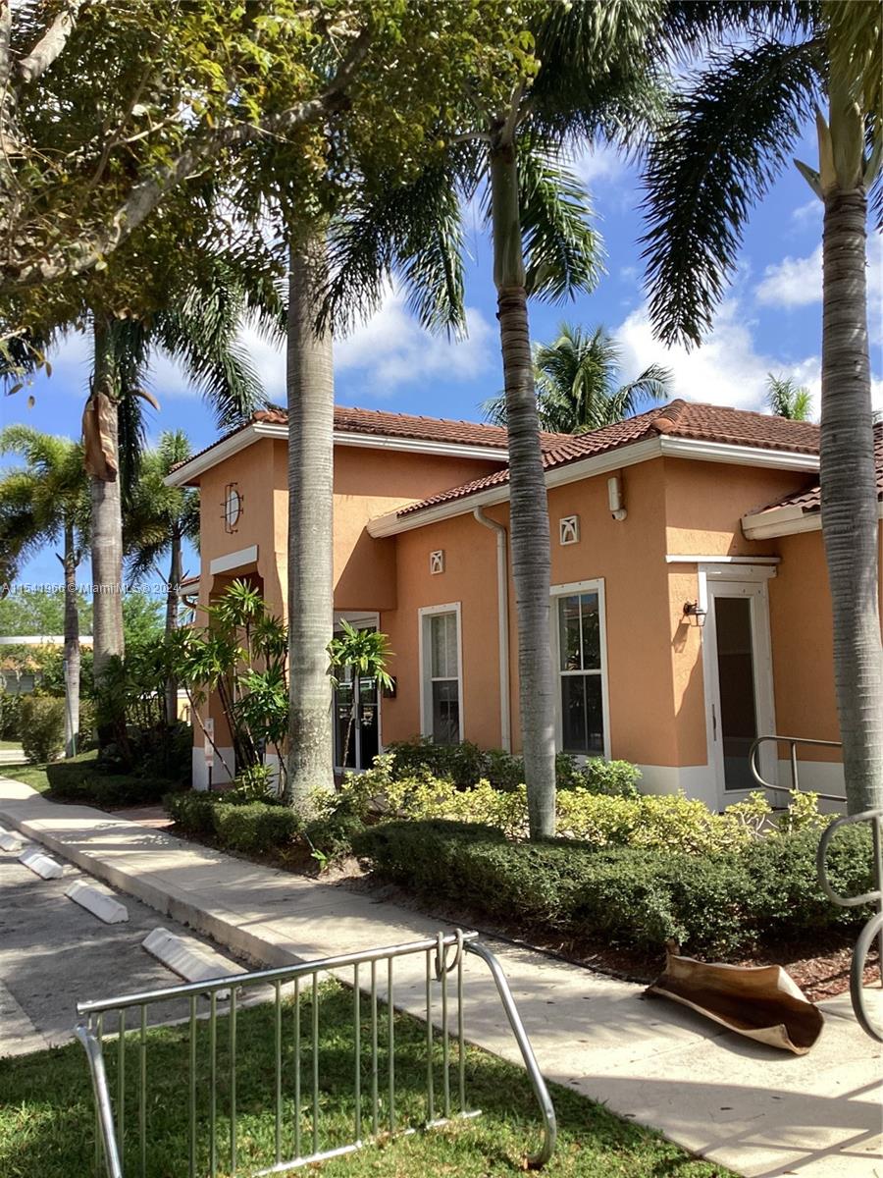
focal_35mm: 31
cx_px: 442
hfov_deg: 45.4
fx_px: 1054
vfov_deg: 58.4
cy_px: 589
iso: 25
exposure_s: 1/831
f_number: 2.4
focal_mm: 3.3
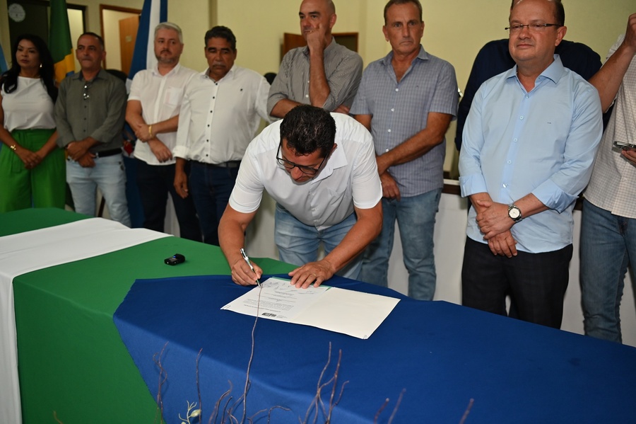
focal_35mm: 32
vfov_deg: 41.1
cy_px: 212
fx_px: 565
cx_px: 318
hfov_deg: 58.7
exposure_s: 1/200
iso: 1250
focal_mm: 32
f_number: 2.8
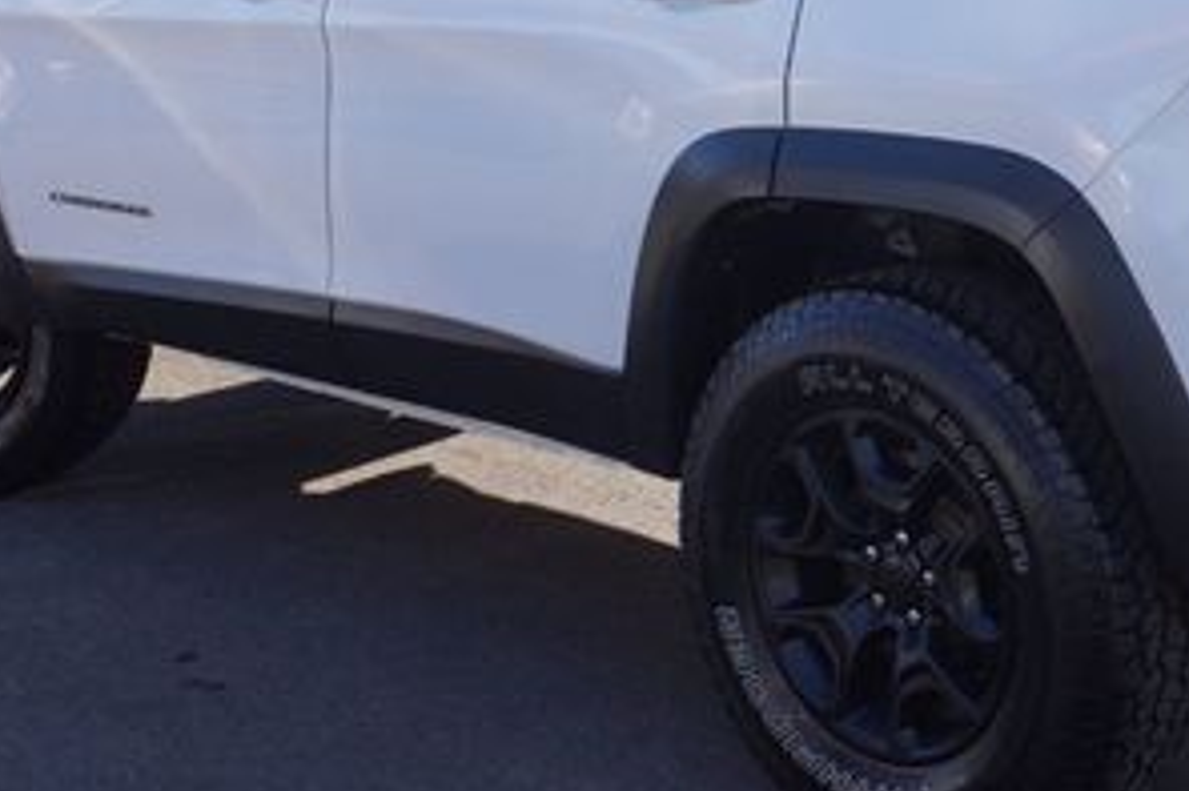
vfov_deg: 16.7
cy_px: 137
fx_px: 2676
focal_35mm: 81
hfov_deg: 24.8
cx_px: 868
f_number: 8
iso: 100
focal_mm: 25
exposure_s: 1/100
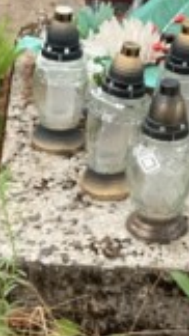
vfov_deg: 18.3
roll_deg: +0.9
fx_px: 999
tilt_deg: -41.8
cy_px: 390
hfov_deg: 10.8
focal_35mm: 112
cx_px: 46
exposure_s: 1/121
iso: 50
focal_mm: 4.25
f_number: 1.8
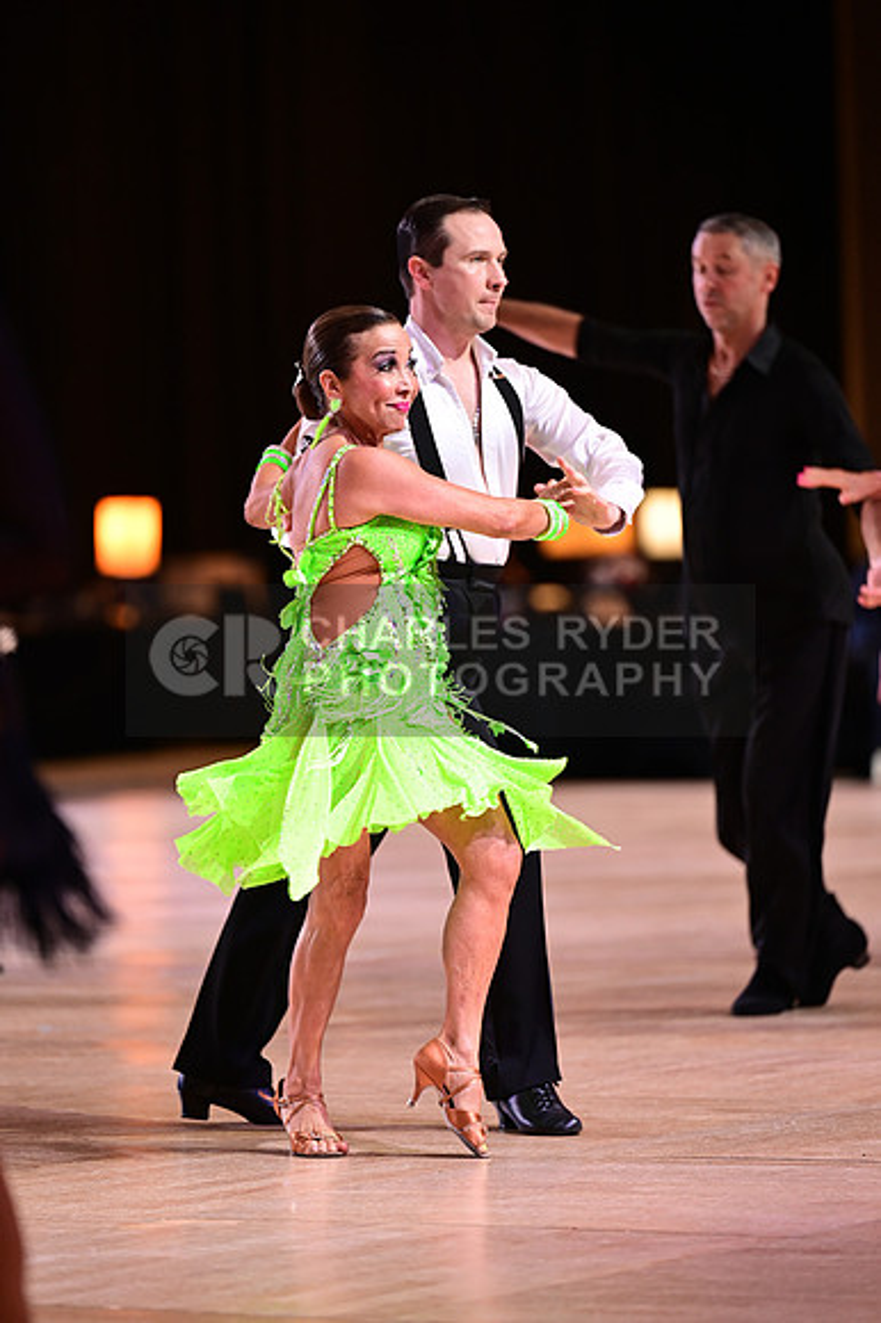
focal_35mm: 200
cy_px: 662
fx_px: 7350
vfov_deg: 10.3
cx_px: 440
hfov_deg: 6.9
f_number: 2.8
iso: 2000
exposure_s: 1/500
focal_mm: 200
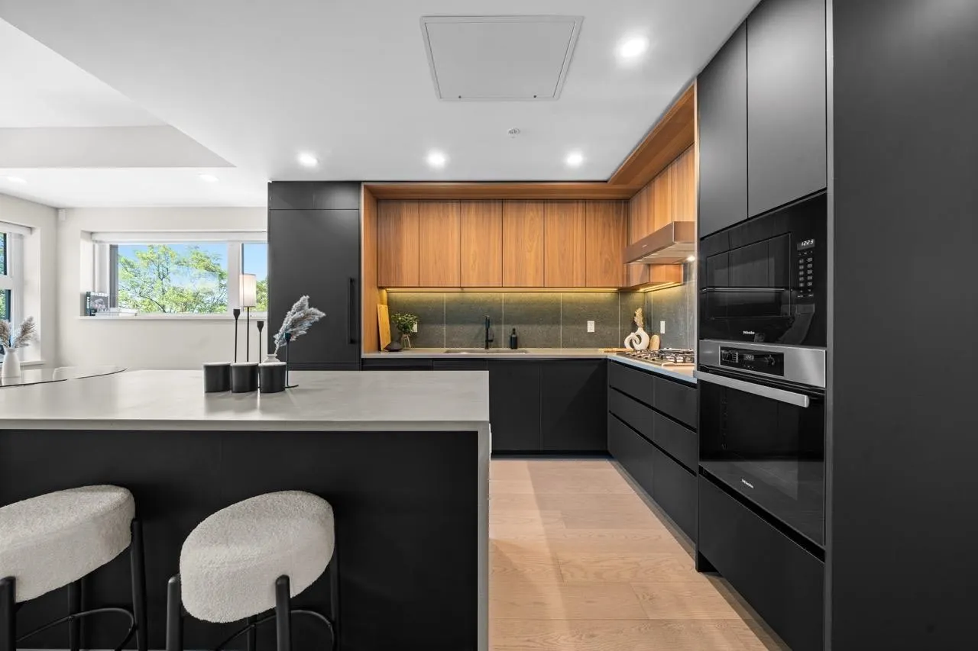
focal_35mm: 12
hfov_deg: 112.6
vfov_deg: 90.0
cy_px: 326
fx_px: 326
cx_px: 489
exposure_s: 1.3
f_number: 8
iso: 100
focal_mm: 12
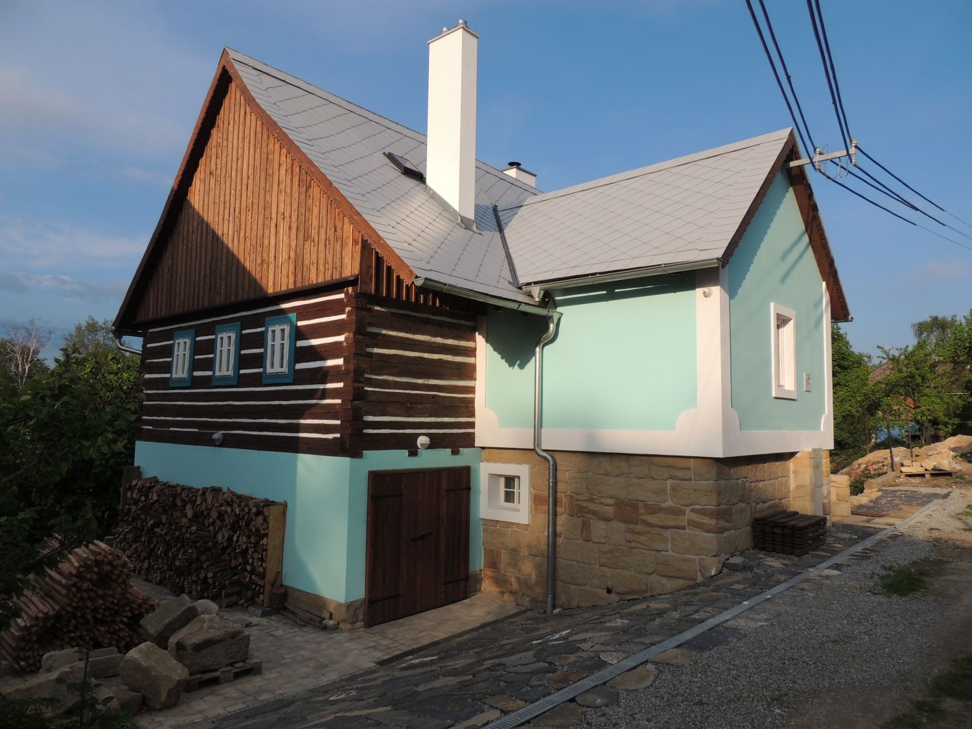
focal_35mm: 24
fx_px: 674
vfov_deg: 56.8
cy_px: 364
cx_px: 486
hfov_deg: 71.6
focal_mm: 4.3
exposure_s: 1/1600
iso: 100
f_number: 3
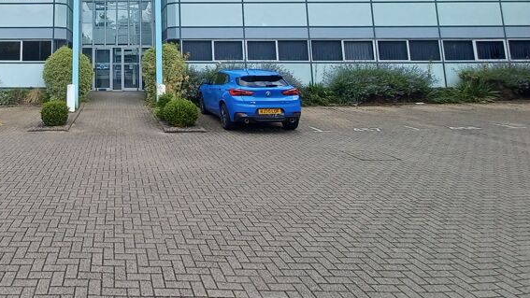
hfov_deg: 68.1
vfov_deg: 41.3
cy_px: 15
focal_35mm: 25
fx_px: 351
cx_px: 118
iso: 40
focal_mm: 1.42
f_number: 2.2
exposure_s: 1/757
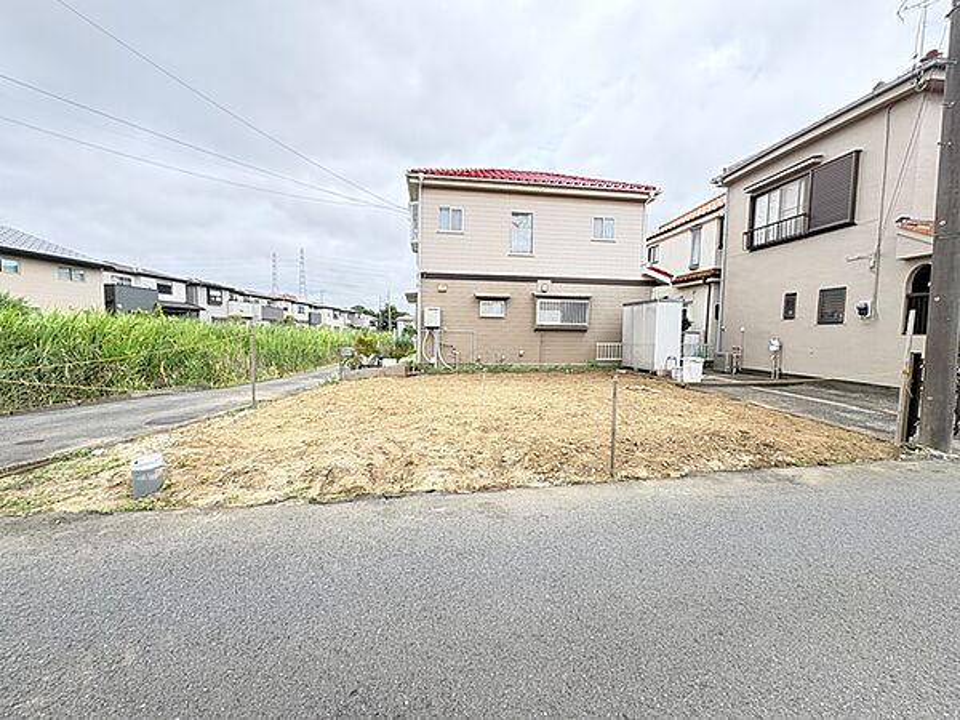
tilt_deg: -3.0
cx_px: 480
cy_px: 360
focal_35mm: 14
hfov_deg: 102.1
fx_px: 388
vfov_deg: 85.7
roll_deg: -0.2
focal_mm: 2.22
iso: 64
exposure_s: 1/428
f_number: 2.2
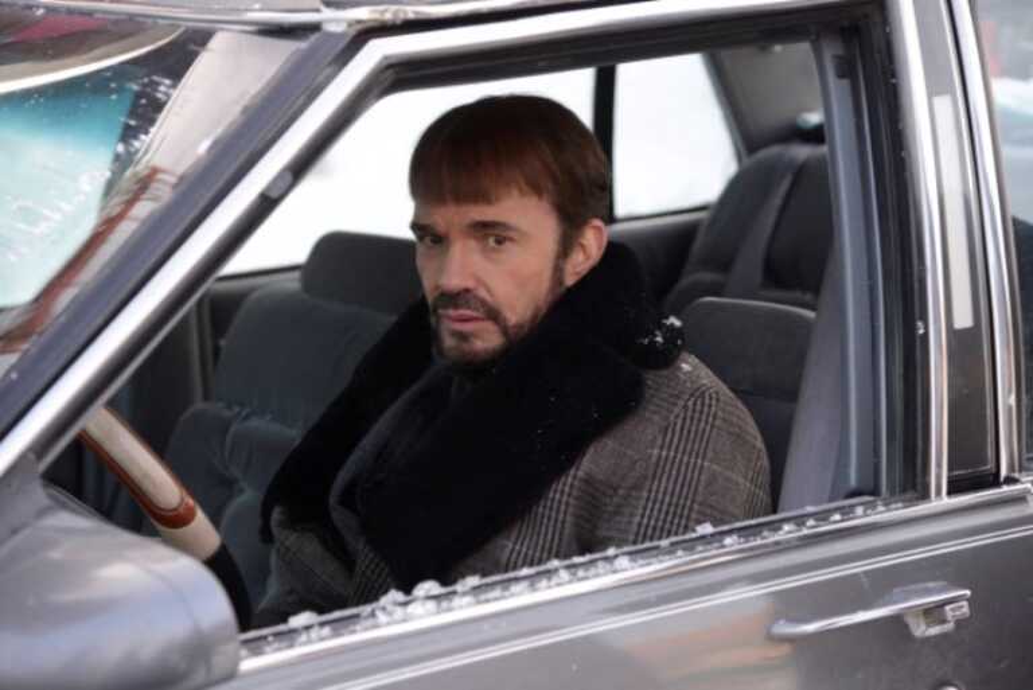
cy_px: 345
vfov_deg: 13.1
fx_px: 3014
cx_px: 516
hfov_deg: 19.4
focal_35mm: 105
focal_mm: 105
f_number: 5
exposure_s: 1/400
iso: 640
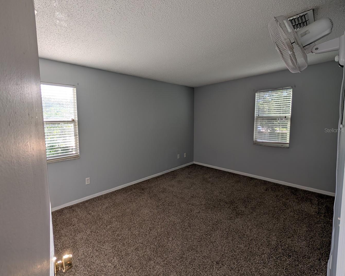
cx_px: 143
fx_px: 143
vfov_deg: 87.9
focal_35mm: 14
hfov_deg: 99.7
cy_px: 130
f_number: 1.7
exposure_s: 1/447
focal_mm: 2.02
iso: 74
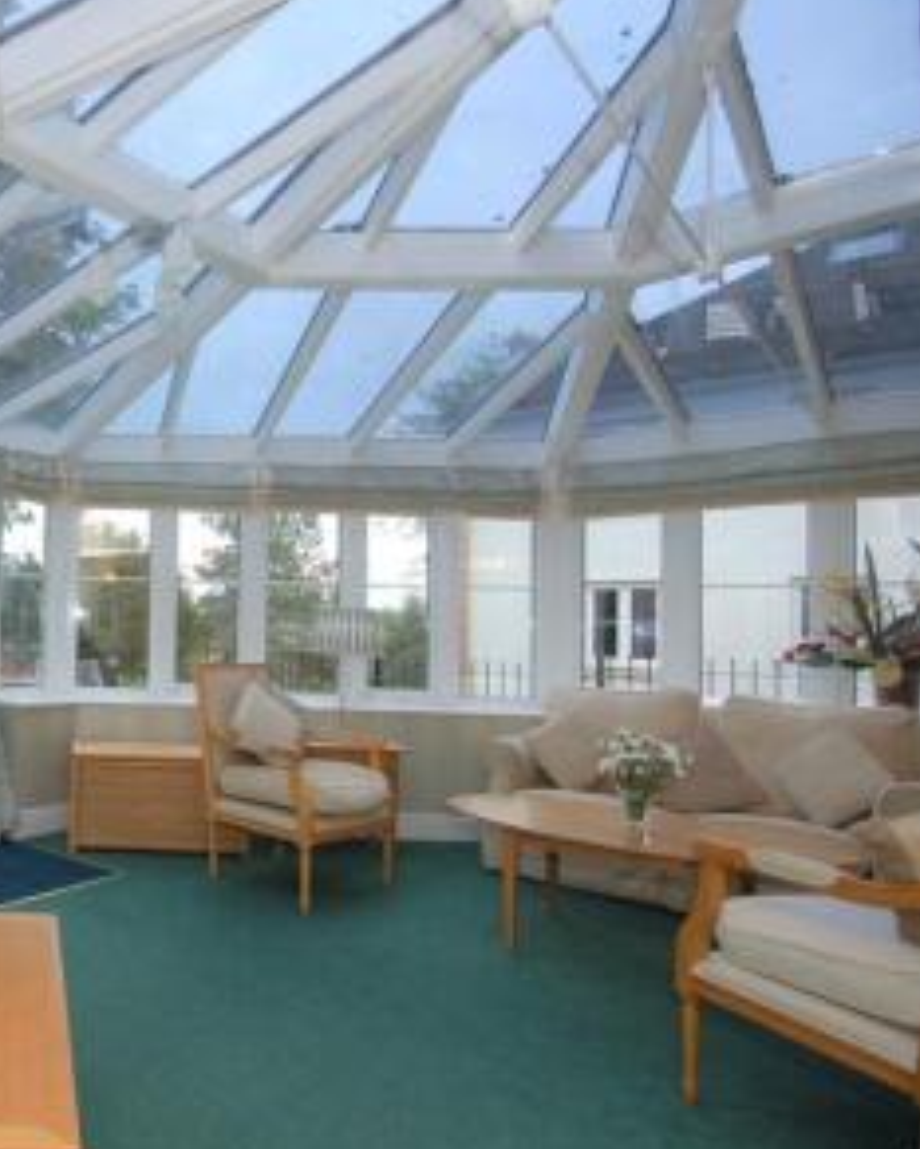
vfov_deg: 72.6
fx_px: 782
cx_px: 28
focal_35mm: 23
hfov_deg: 50.8
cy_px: 594
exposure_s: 1/125
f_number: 5.6
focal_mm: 10
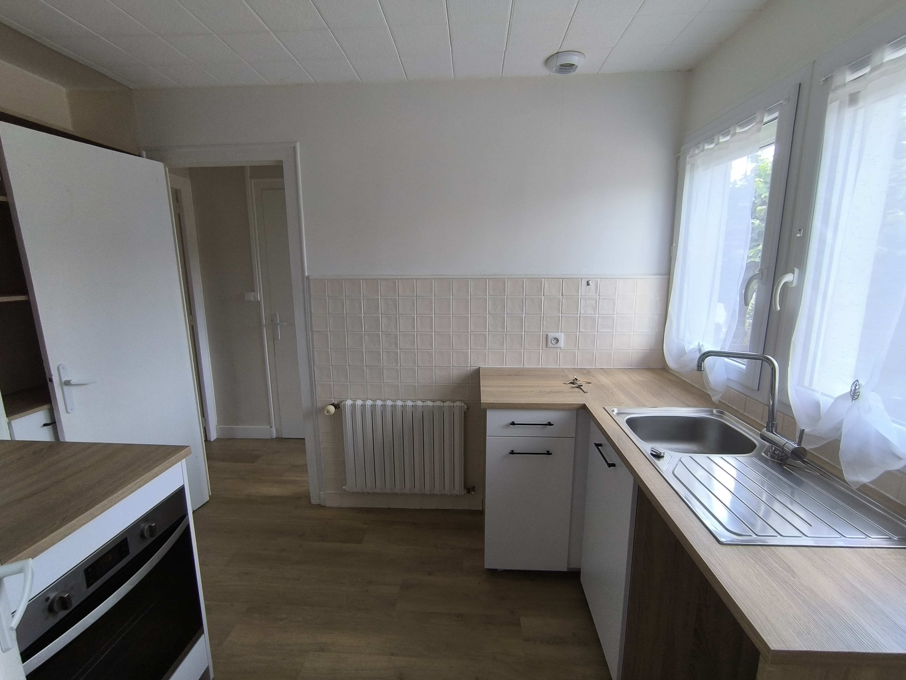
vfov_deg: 78.1
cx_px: 453
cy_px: 340
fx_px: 419
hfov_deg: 94.5
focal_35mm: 16
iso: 80
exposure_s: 1/100
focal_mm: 1.65
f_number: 2.2
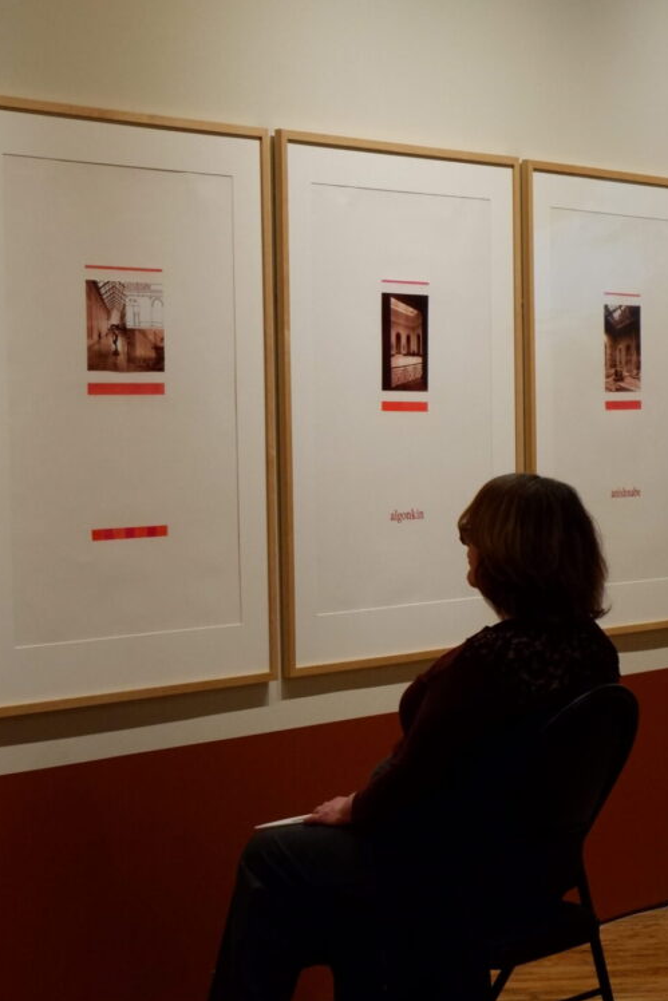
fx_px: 2476
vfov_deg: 22.8
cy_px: 586
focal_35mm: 89
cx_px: 276
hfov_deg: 15.4
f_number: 5.6
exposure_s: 1/40
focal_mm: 43.2
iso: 3200
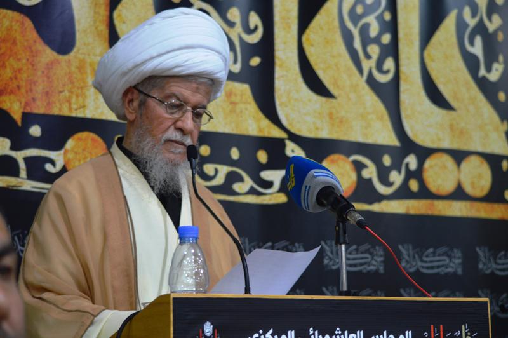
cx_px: 254
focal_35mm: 82
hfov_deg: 24.6
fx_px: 1163
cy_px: 169
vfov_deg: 16.5
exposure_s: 1/30
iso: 400
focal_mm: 55
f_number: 4.5
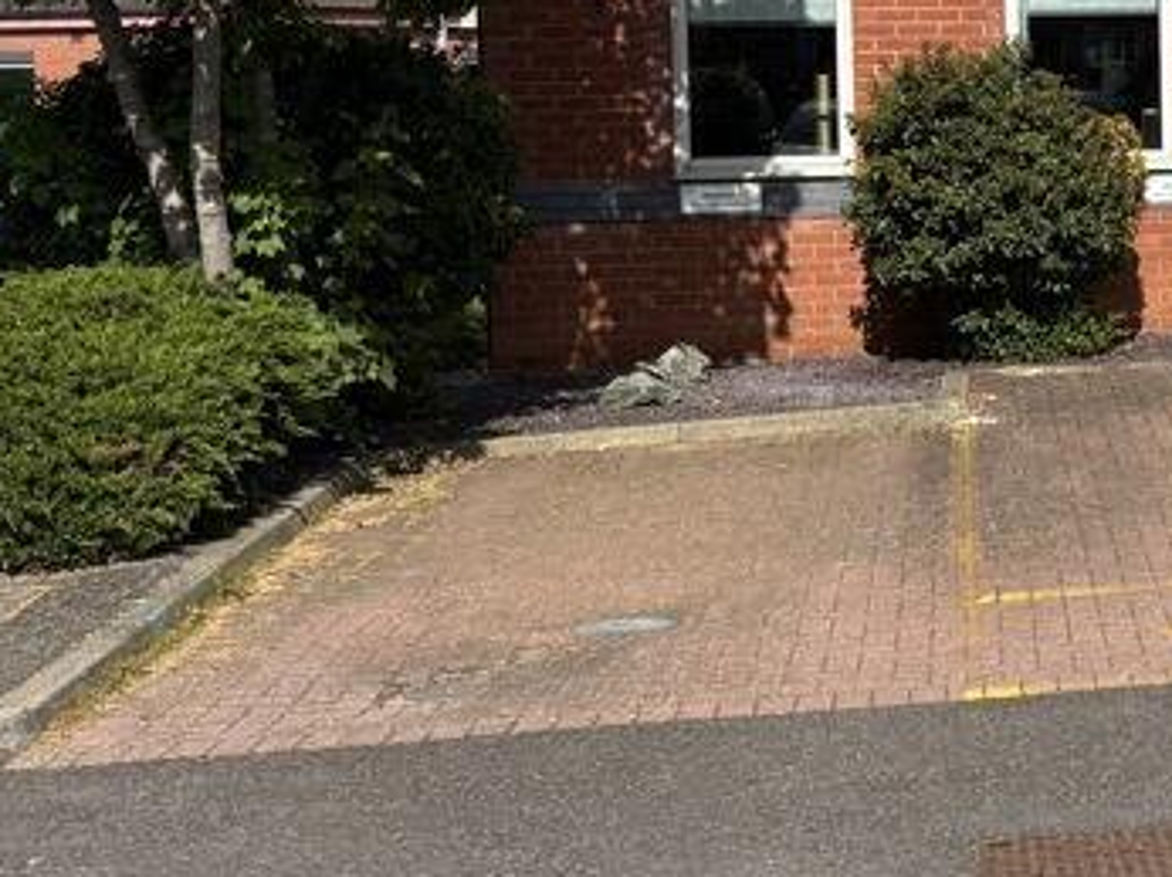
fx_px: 2605
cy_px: 149
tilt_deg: -1.6
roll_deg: +0.2
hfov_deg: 21.6
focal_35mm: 77
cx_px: 1707
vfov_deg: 18.9
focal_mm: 5.96
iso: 50
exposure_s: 1/4082
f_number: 1.6
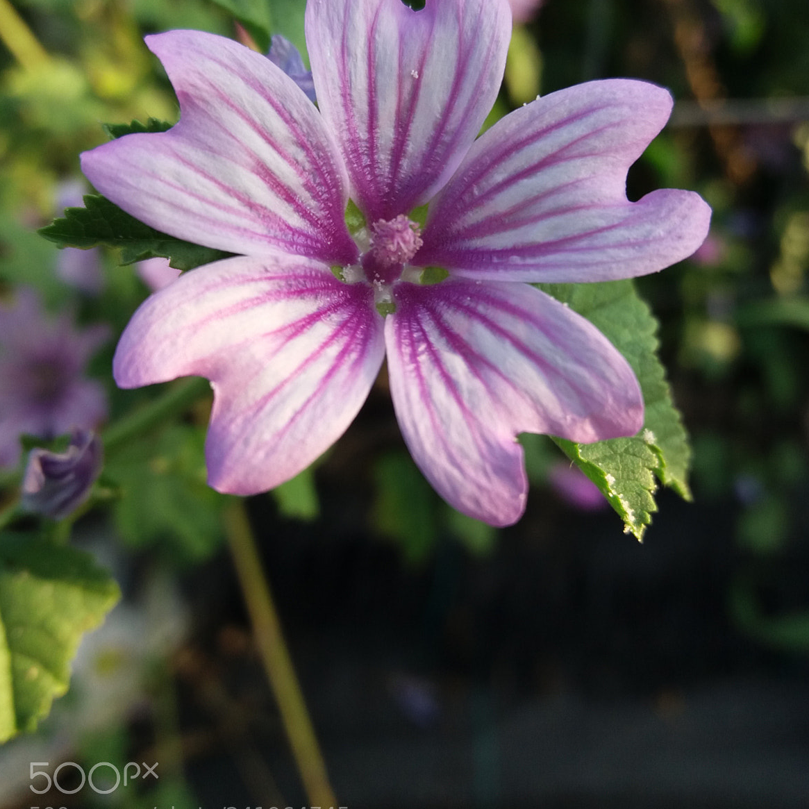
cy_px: 314
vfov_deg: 48.1
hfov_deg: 48.5
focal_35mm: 34
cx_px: 403
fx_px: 899
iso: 64
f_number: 1.9
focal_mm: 3.7
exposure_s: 1/312
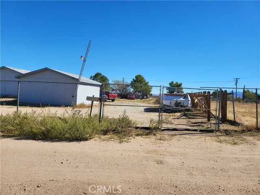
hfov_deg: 71.6
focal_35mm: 24
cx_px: 130
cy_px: 98
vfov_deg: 56.8
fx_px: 180
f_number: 1.8
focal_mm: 5
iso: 40
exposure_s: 1/2890
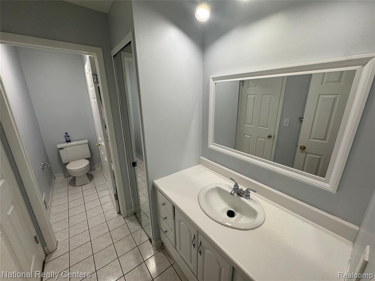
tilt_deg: -18.7
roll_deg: +1.5
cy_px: 140
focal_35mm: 14
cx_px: 188
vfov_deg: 85.7
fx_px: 152
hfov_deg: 102.1
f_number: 2.2
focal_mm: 2.22
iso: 125
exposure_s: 1/120
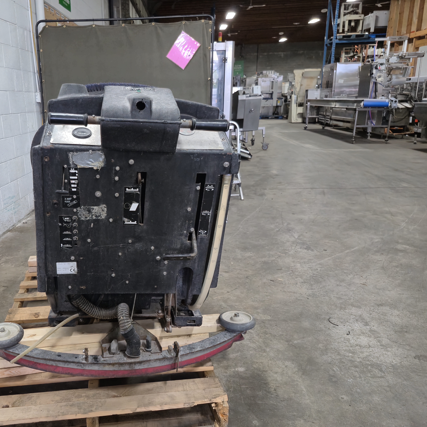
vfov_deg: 57.3
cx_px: 144
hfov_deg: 56.2
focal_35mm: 28
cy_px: 215
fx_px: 391
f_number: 1.8
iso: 200
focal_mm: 5.4
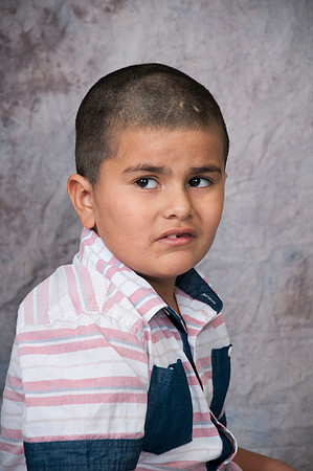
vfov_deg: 13.1
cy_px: 236
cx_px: 156
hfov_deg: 8.7
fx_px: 2059
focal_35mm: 158
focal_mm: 105
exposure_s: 1/125
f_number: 5.6
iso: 200
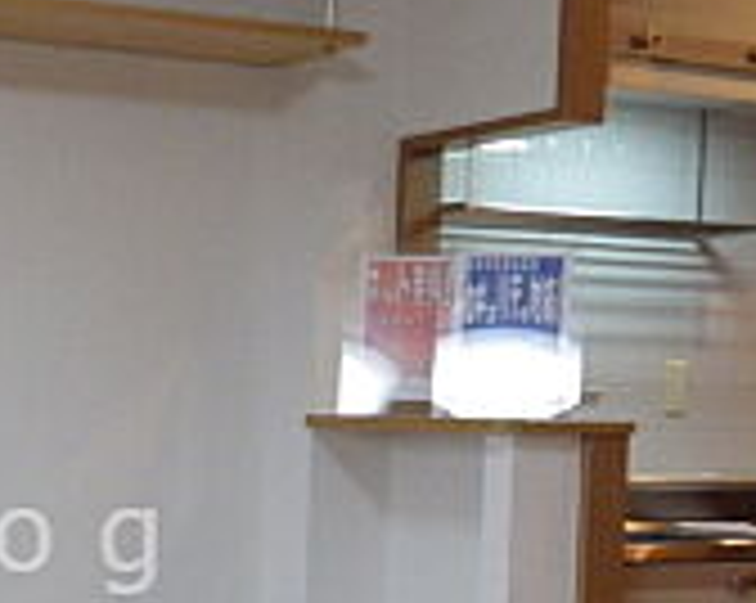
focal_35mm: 82
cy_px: 540
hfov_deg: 21.8
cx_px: -126
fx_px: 1833
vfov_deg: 18.4
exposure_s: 1/45
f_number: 3.1
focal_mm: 4
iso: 250
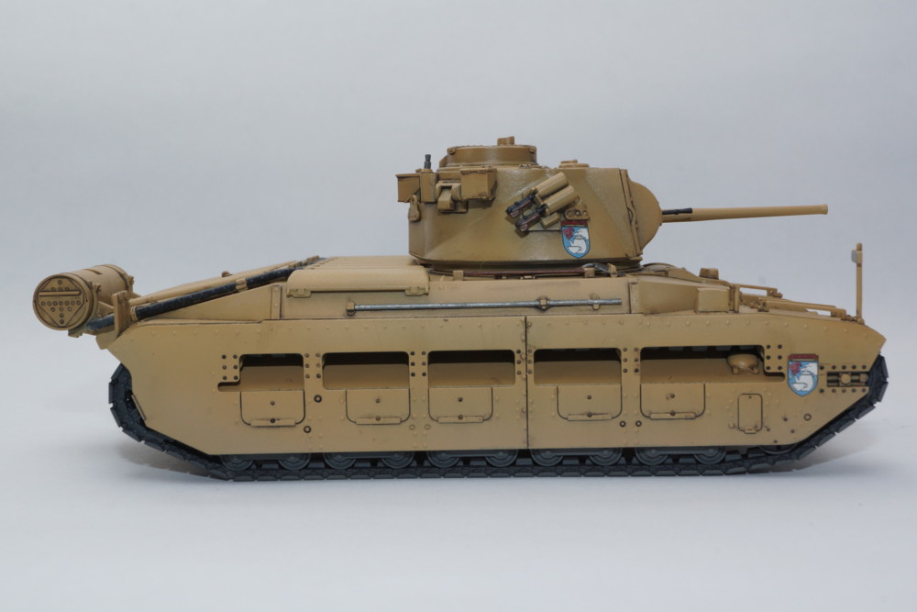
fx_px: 1337
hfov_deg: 37.8
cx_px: 458
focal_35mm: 52
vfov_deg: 25.8
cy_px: 306
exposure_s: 1/100
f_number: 18
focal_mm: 35
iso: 200
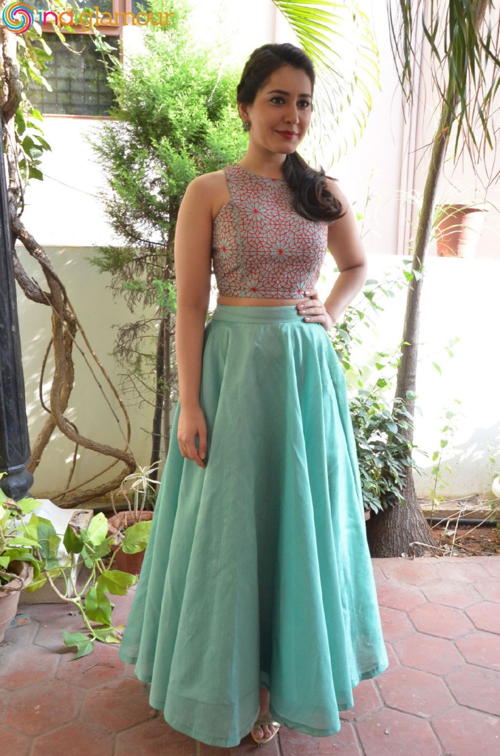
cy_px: 378
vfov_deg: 57.3
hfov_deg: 39.8
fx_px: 691
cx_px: 250
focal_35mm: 33
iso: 1600
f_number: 6.3
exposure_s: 1/125
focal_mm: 22
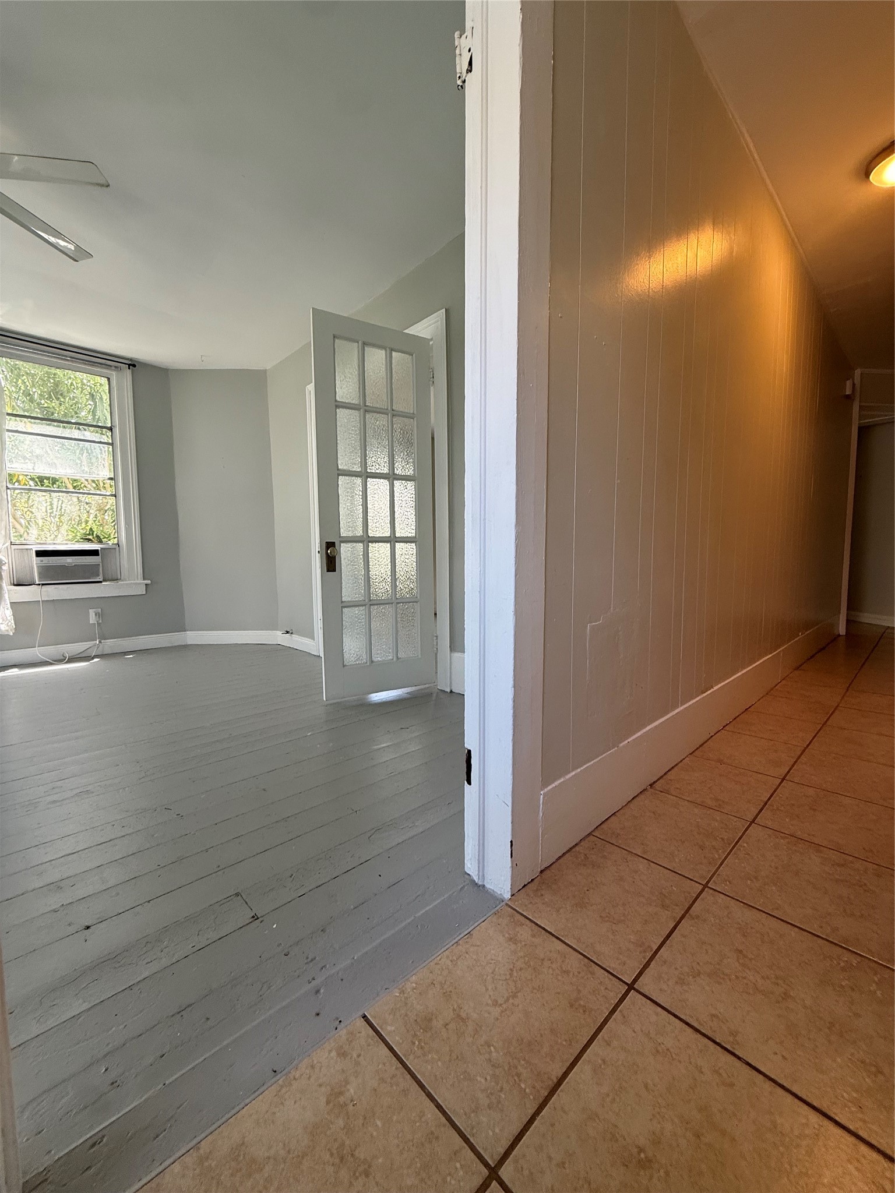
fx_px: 483
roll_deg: +0.5
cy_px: 596
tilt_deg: -3.8
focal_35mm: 14
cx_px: 448
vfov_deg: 102.1
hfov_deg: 85.7
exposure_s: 1/99
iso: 100
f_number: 2.2
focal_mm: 2.22
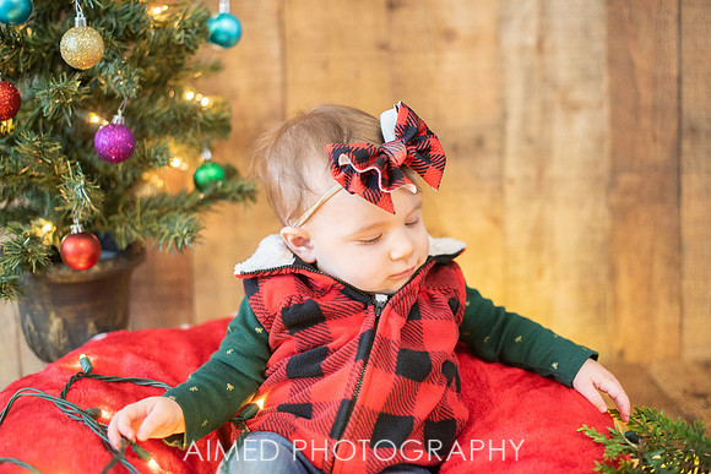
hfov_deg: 38.6
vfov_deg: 26.3
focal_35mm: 51
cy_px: 237
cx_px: 356
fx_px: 1014
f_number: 2.2
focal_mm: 50
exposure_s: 1/250
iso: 800
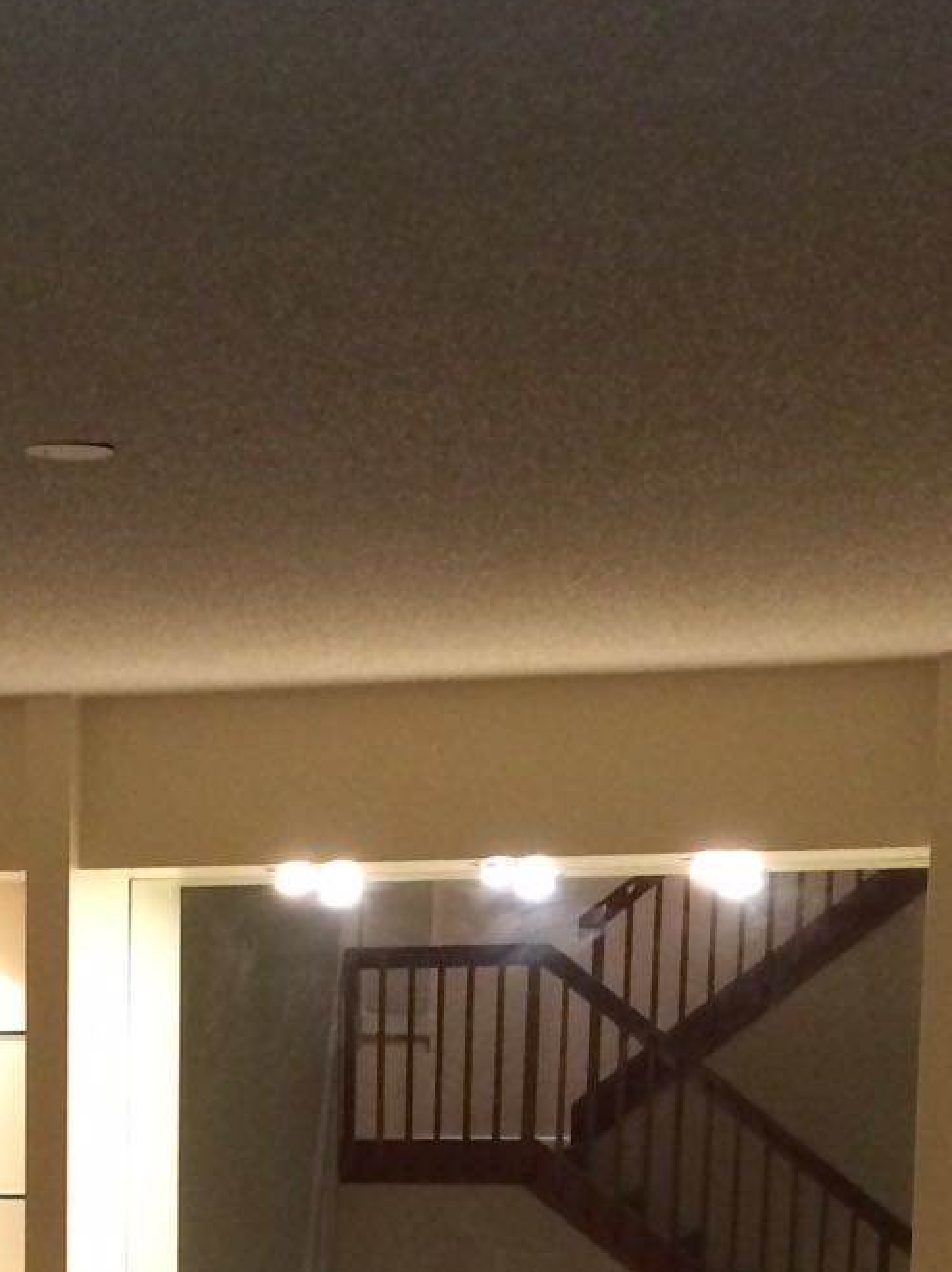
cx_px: 13
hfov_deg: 15.6
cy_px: 1638
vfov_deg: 19.5
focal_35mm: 93
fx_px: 3414
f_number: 2.2
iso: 320
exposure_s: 1/24
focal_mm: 4.12
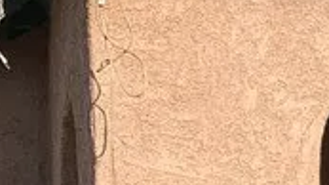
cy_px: 309
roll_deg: +1.4
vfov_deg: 7.1
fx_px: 1464
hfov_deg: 11.7
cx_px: 624
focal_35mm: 168
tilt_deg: +0.5
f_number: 1.8
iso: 25
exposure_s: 1/2075
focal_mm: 4.25
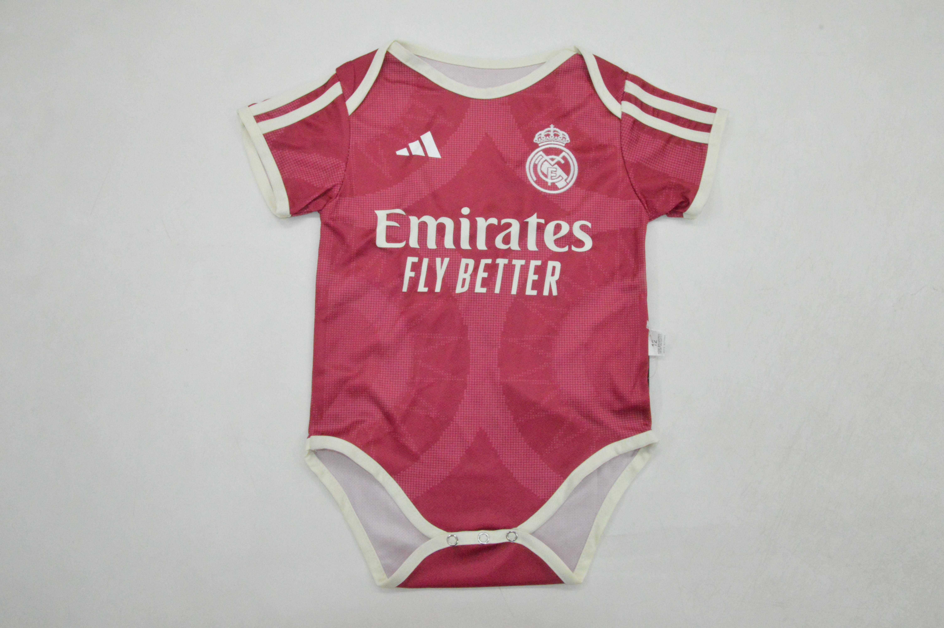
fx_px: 707
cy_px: 314
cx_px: 472
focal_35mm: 27
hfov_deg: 67.4
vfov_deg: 47.8
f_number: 22
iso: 6400
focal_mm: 18
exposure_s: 1/200
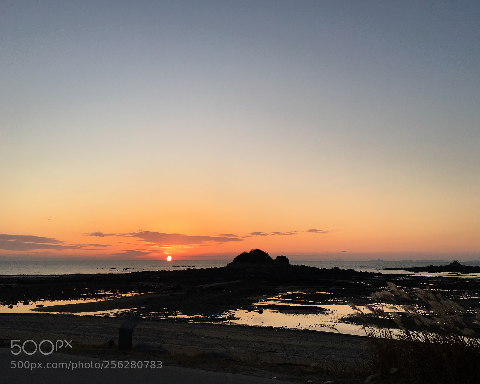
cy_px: 193
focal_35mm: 31
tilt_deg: +9.6
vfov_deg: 47.1
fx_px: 440
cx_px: 253
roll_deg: +0.1
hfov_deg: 57.1
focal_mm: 4.15
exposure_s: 1/318
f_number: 2.2
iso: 25
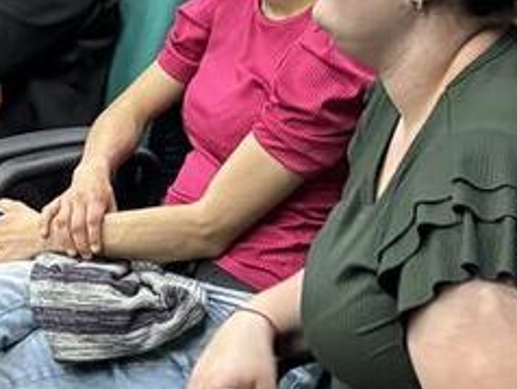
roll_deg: +0.5
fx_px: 1958
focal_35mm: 131
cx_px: -26
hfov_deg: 14.7
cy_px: -241
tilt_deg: -9.8
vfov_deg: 10.8
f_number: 1.6
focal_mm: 5.96
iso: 500
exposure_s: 1/60
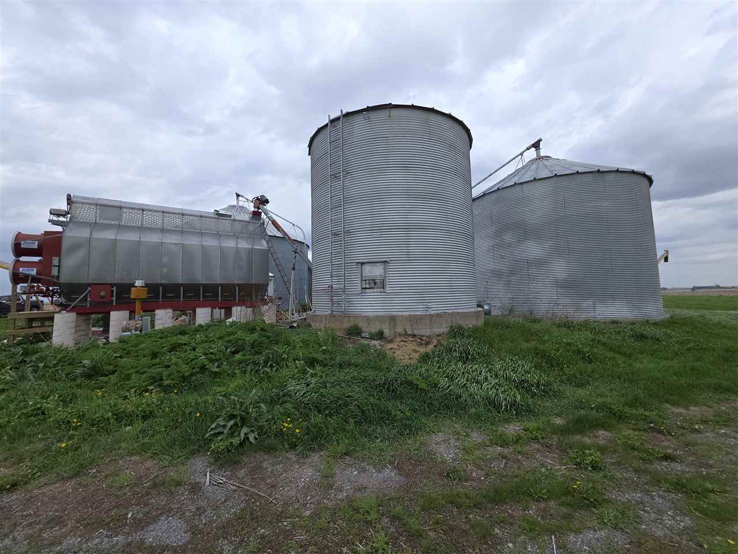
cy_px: 277
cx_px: 369
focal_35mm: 13
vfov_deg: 89.9
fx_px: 277
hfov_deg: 106.2
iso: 20
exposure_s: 1/472
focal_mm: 2.2
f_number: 1.9
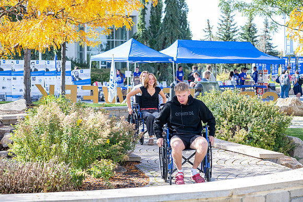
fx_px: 900
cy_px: 113
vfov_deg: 12.8
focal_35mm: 107
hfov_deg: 19.1
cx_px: 172
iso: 320
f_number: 2.8
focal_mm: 70
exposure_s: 1/1000
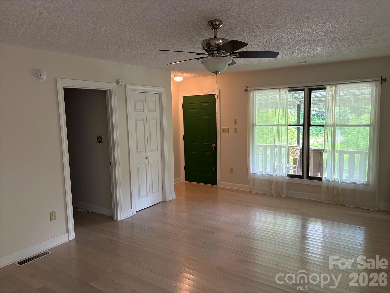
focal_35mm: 26
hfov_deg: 67.3
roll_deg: +0.4
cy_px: 146
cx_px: 195
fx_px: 293
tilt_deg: -5.8
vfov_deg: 53.1
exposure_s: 1/120
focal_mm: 5.96
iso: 200
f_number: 1.6
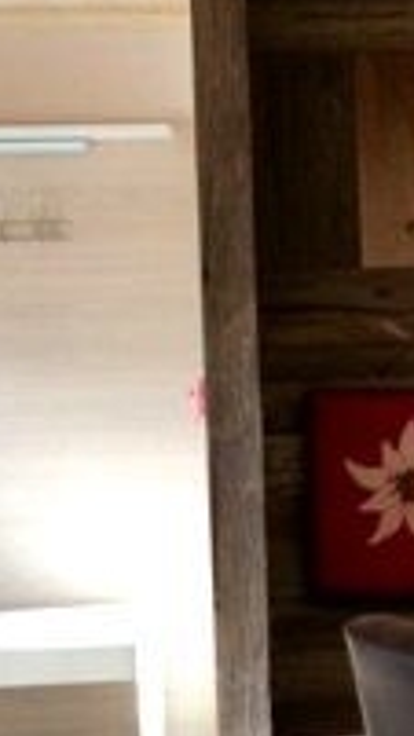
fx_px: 1679
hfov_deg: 13.7
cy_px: 410
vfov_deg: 24.7
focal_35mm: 86
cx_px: 498
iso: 125
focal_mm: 6
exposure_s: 1/60
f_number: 2.8
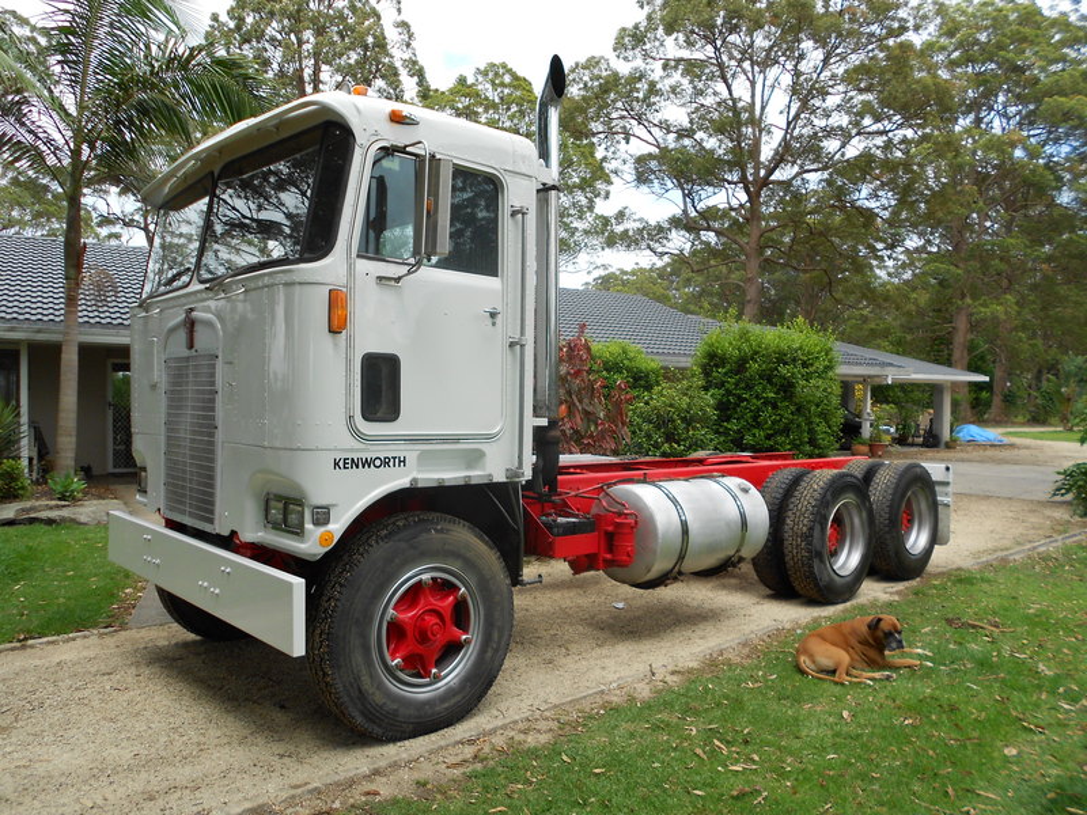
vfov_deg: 53.1
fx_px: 816
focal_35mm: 26
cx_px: 544
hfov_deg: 67.3
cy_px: 408
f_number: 3.2
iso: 80
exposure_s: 1/400
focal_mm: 4.6
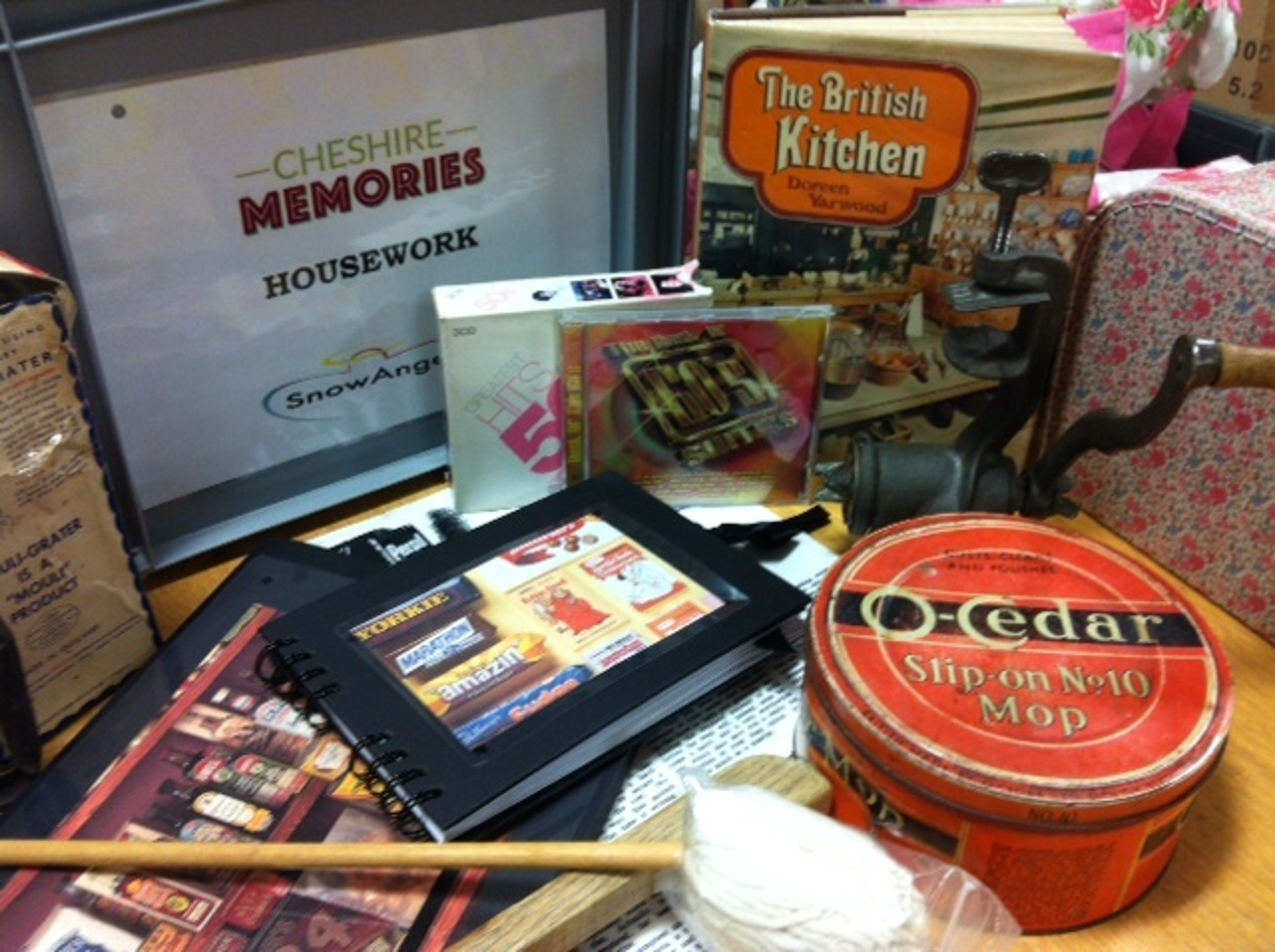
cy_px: 476
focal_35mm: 35
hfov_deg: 52.7
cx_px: 638
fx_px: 1287
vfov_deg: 40.6
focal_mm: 3.85
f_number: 2.8
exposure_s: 1/17
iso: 100
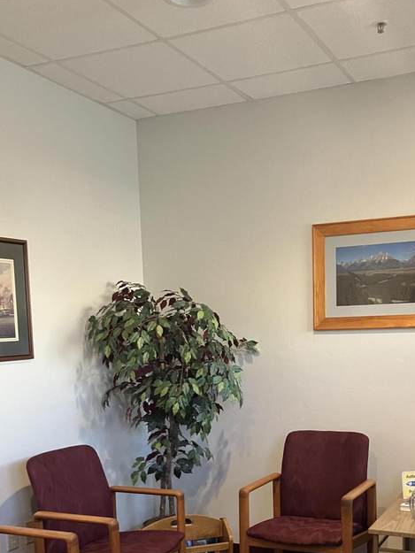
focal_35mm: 43
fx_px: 687
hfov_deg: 33.4
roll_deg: +1.7
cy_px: 415
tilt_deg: -4.9
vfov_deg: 42.5
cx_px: 262
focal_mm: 3.99
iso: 250
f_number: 1.8
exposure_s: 1/40
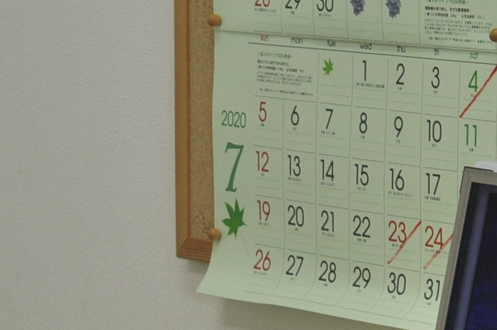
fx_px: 3750
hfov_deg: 7.3
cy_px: 515
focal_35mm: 272
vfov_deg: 5.0
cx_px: -497
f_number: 5.6
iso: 320
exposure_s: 1/125
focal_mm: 40
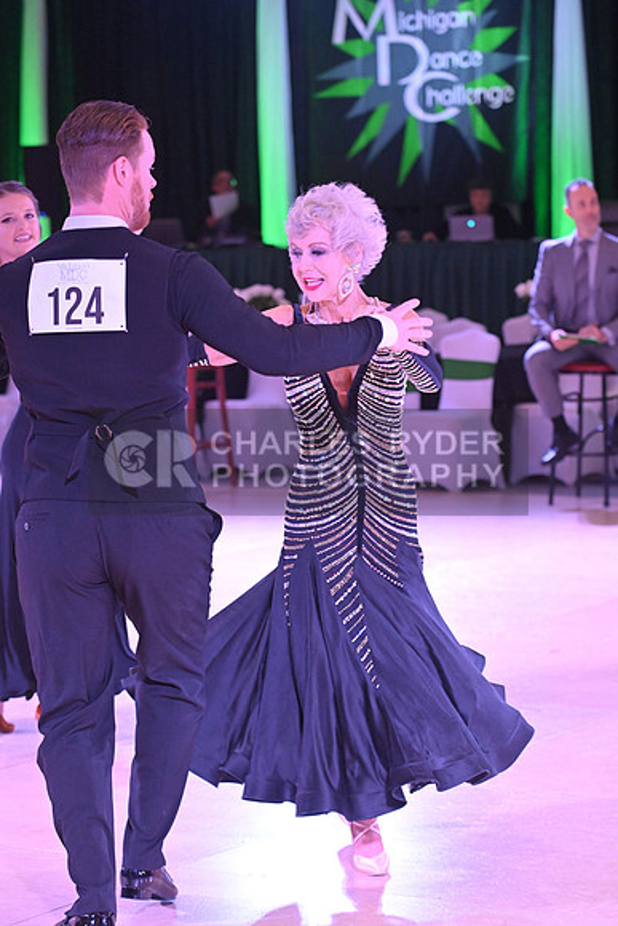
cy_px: 463
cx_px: 309
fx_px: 2831
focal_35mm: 110
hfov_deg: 12.5
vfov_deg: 18.6
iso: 5000
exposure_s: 1/400
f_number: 5
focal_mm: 110
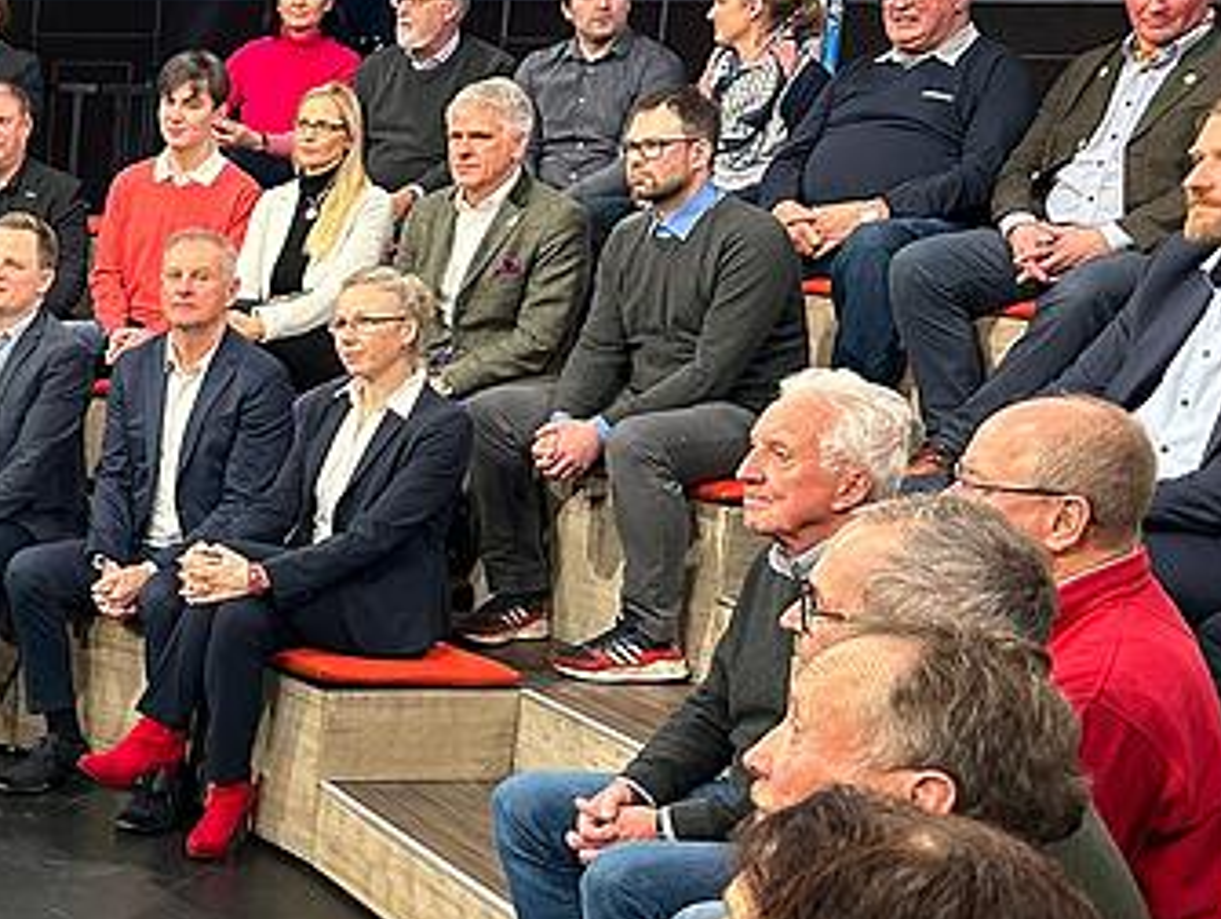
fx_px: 2189
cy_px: 511
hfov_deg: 27.6
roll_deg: -2.2
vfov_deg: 23.7
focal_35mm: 62
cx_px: -219
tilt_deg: -10.0
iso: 125
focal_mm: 5.7
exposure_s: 1/100
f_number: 1.5
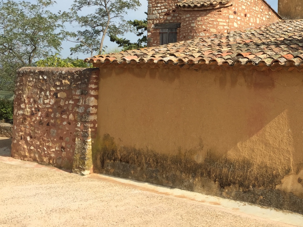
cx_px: 217
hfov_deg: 40.4
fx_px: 403
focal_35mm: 46
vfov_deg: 30.8
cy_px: 50
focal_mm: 4.15
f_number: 2.2
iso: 32
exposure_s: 1/2198
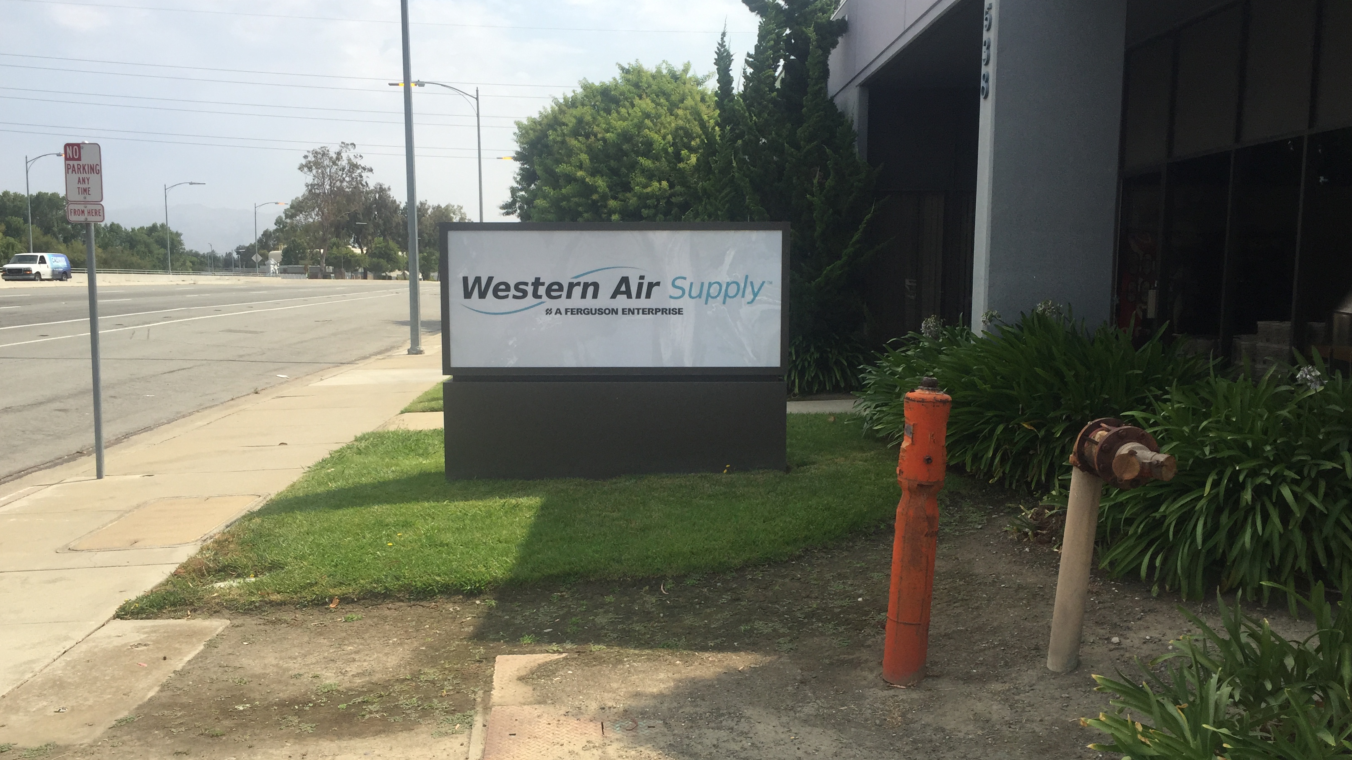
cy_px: 416
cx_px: 675
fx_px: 1147
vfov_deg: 36.6
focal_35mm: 32
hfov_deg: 61.0
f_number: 2.2
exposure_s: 1/2083
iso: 32
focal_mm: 4.15
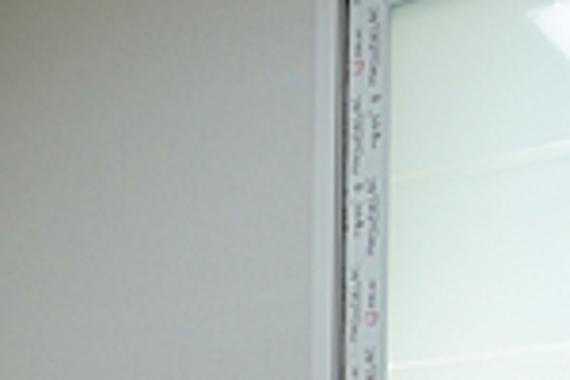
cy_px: 597
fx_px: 1267
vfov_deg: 15.5
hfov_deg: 24.4
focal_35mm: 80
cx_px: 23
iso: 400
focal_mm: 10
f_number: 4
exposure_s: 1/80
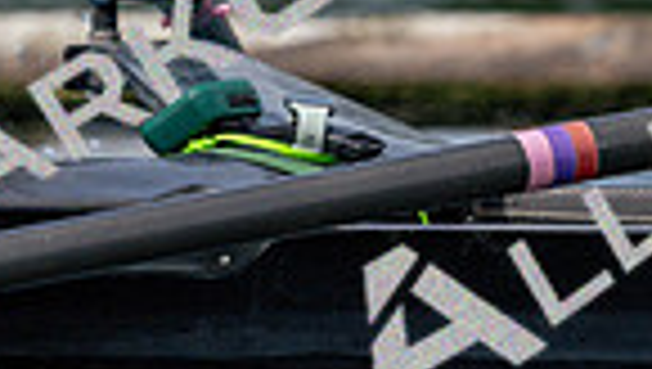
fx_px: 27143
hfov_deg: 1.4
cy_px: -254
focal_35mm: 1568
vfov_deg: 0.8
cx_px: 1277
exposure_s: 1/1600
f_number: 6.3
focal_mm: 374
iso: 320
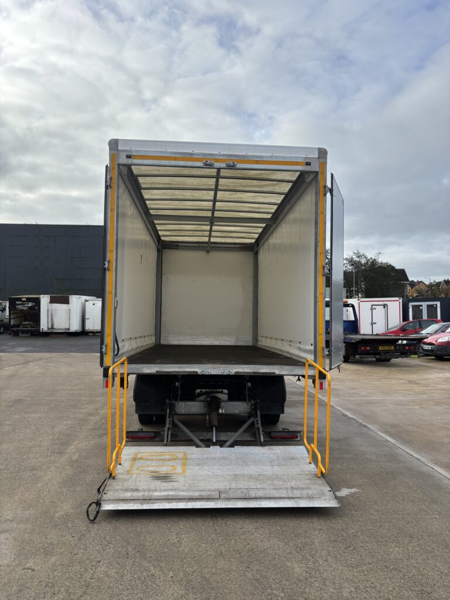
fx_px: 451
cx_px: 225
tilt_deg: +2.0
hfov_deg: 53.1
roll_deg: -1.5
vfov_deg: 67.3
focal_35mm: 26
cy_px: 300
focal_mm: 5.96
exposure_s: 1/2193
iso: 50
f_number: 1.6
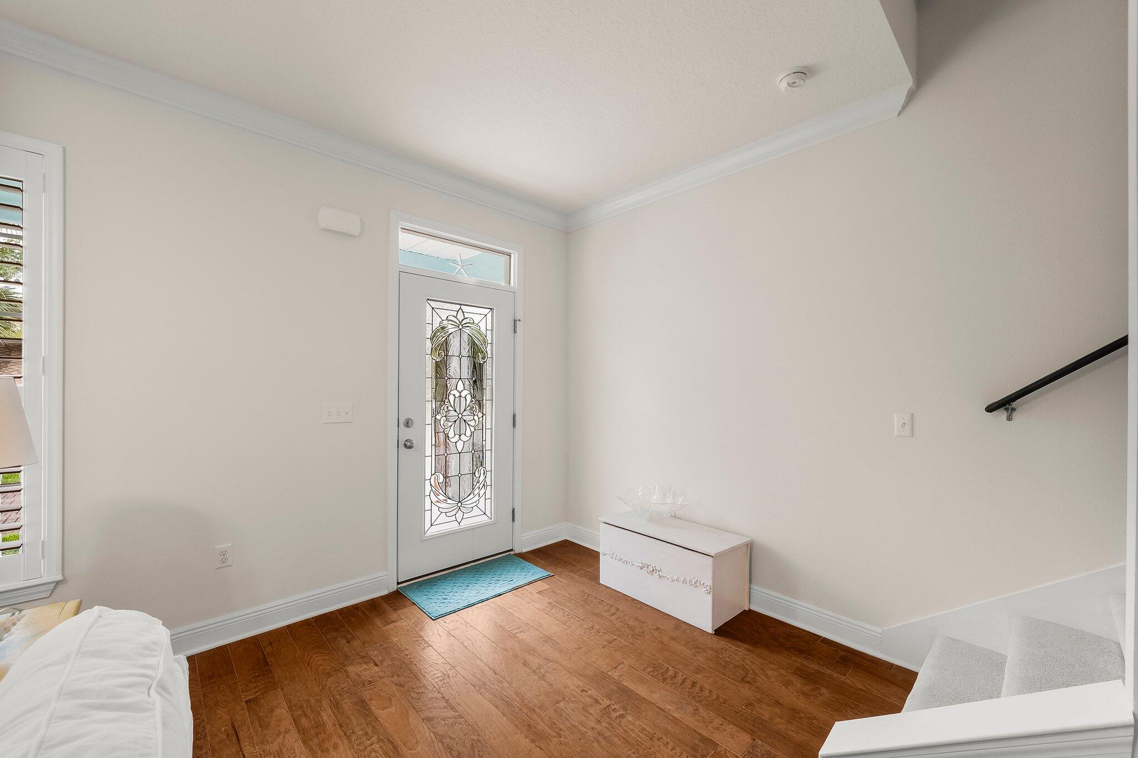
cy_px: 379
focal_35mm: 13
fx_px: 411
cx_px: 569
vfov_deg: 85.4
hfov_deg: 108.3
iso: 1600
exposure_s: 1/25
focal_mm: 13
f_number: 8
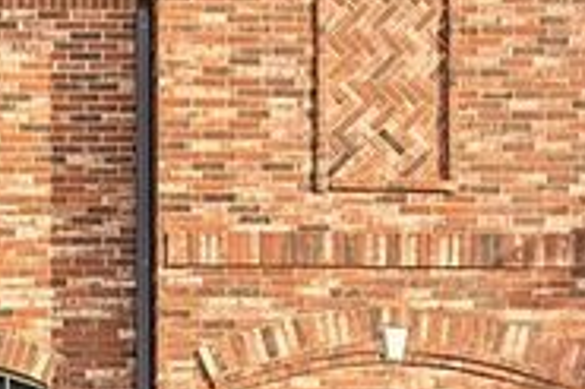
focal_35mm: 83
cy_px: 656
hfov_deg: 23.8
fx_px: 1348
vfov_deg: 14.7
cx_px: 51
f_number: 8
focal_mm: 10
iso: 100
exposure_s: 1/160
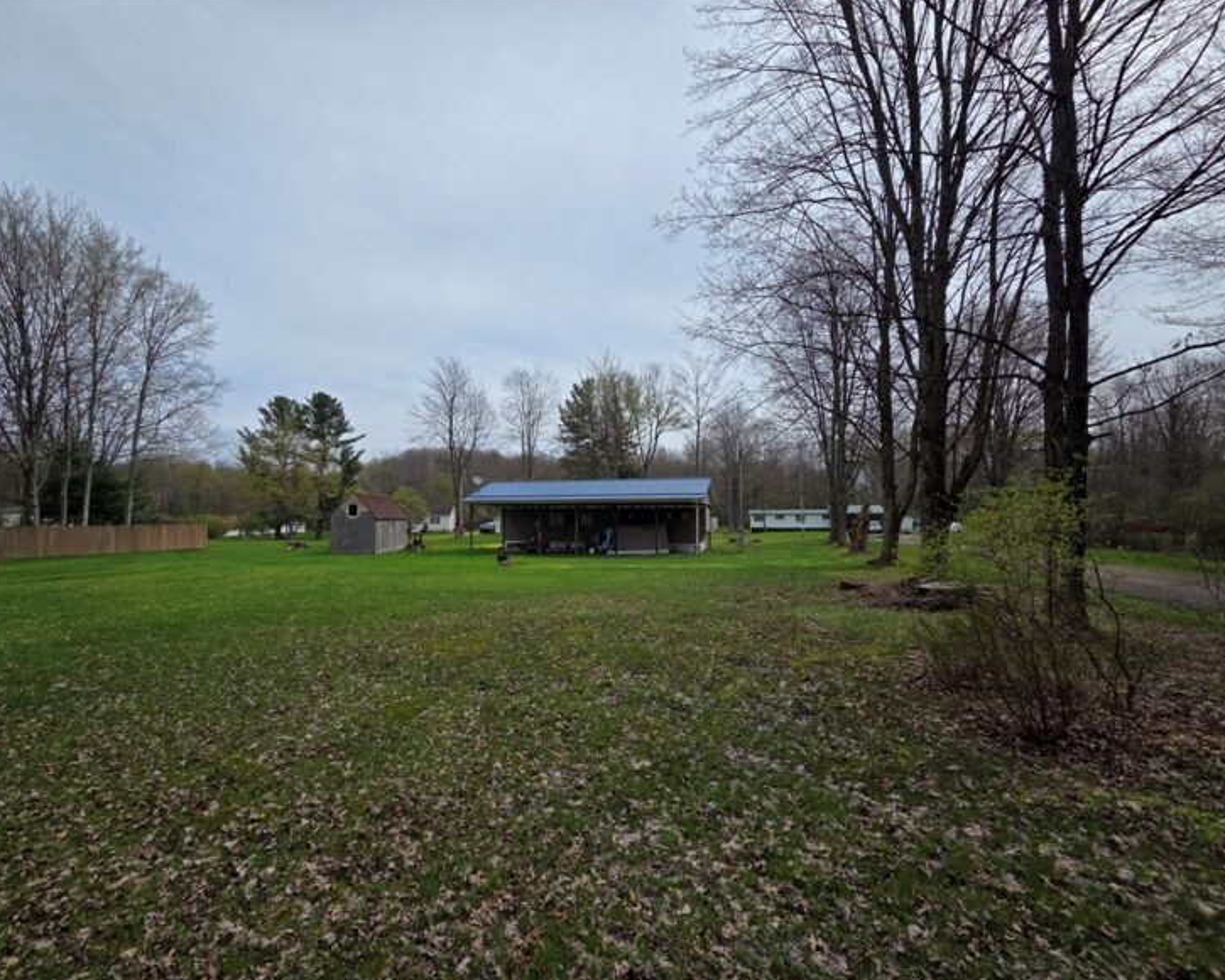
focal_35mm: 14
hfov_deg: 100.6
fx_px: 508
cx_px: 574
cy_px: 498
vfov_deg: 88.0
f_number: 2.2
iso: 50
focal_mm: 2.2
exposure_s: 1/2614
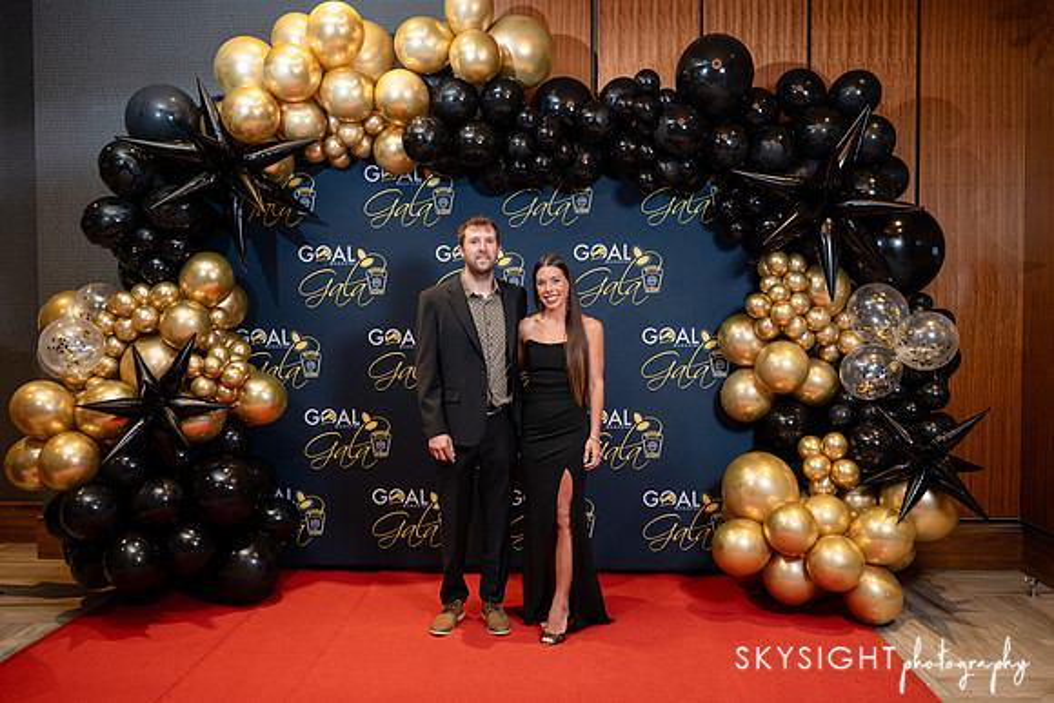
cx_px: 527
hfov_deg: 61.5
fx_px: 886
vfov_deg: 43.3
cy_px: 352
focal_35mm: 30
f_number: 2.8
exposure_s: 1/160
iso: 1000
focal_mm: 29.5
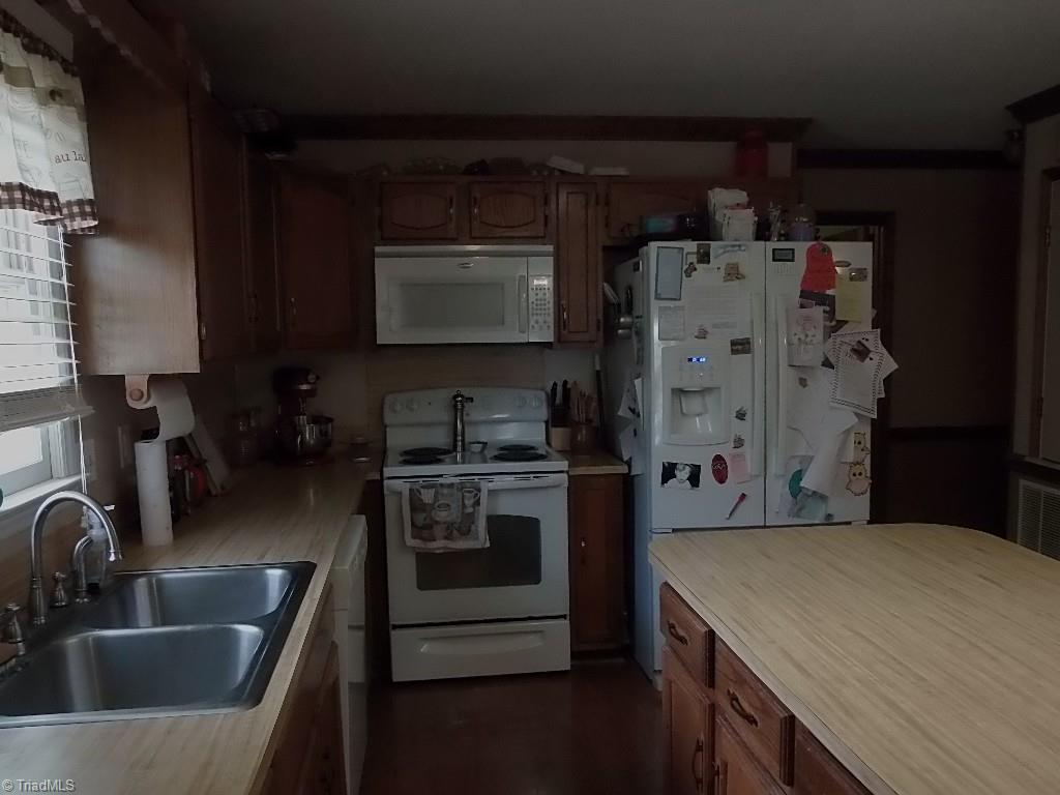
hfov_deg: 67.3
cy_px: 398
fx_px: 796
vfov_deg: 53.1
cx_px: 530
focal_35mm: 26
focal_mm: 4.66
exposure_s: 1/30
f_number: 3.2
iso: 500
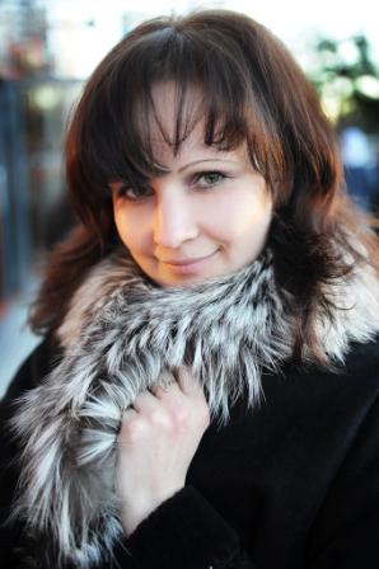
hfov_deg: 29.8
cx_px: 190
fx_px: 712
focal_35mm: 45
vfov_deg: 43.6
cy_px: 284
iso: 250
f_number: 2.8
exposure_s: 1/100
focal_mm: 45
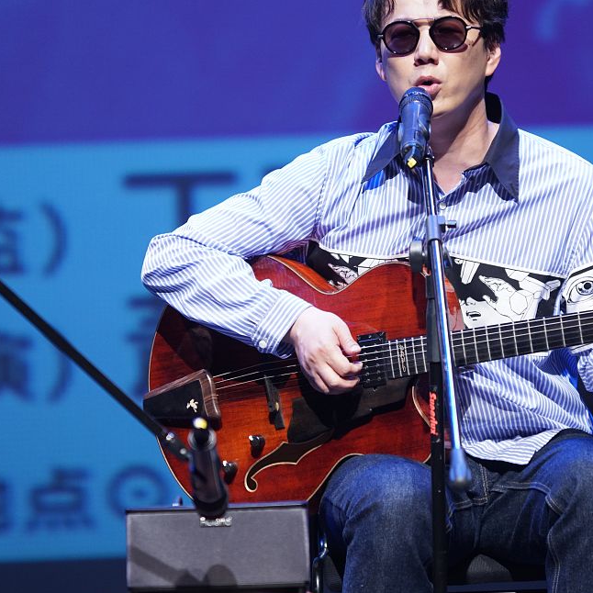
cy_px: 235
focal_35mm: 316
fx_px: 6124
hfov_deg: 5.5
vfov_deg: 5.5
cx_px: 412
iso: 1600
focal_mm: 200
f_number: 2.8
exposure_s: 1/80
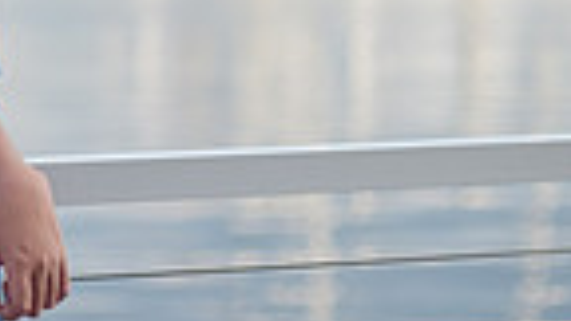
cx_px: 0
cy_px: -131
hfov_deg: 10.1
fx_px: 3195
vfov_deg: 5.7
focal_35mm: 211
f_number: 1.8
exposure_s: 1/2500
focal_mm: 50
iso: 200
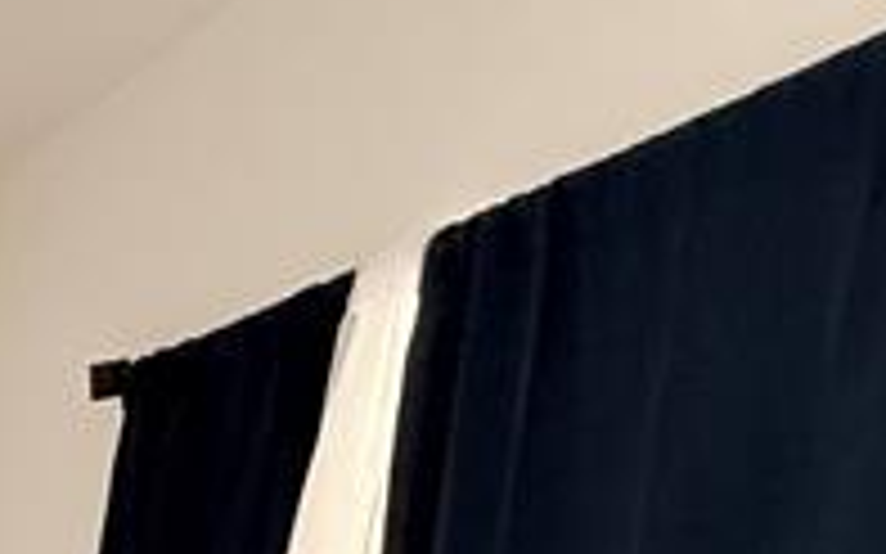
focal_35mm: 77
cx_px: -1088
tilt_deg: -8.2
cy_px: 1081
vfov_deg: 14.3
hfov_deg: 16.4
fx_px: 1859
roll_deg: -0.4
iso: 250
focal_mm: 2.22
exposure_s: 1/99
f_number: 2.2
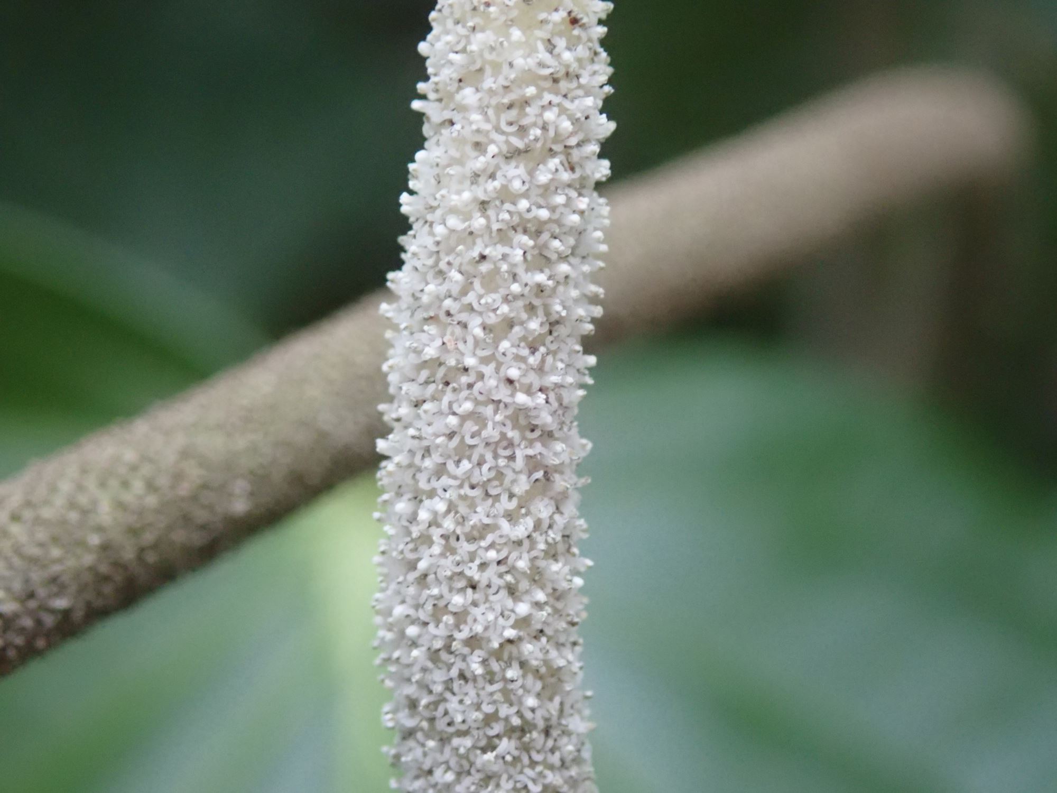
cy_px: 396
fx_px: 2595
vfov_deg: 17.4
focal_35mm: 85
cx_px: 528
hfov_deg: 23.0
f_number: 4.5
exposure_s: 1/80
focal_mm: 15.41
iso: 1600
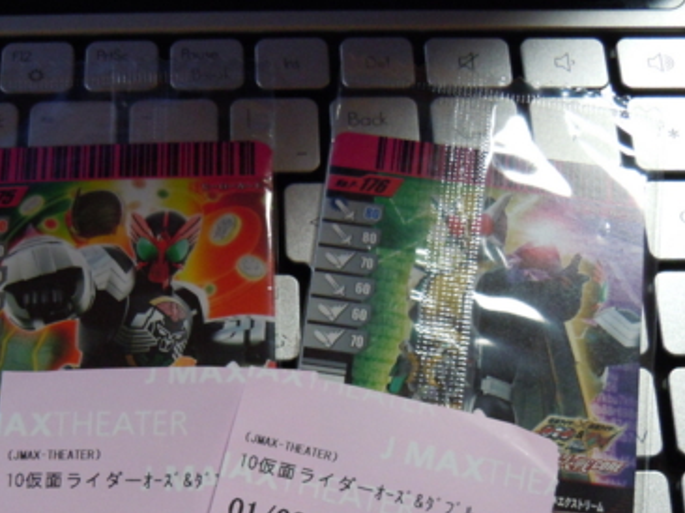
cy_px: 410
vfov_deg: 22.6
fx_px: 1266
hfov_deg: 30.2
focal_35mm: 64
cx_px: 258
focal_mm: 7.1
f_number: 3.7
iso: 400
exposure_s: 1/25
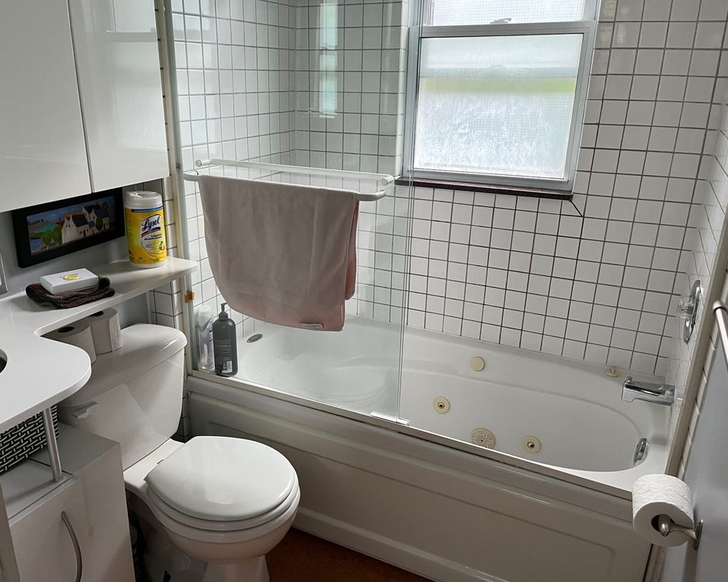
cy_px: 298
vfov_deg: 51.5
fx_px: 603
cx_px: 336
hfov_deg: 62.1
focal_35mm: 28
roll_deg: -0.3
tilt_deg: -20.2
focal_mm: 5.1
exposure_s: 1/60
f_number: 1.6
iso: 160
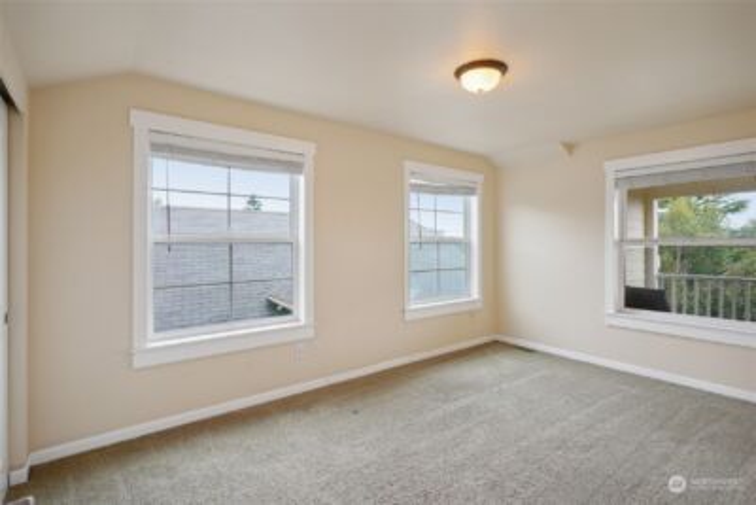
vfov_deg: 70.5
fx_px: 357
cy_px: 252
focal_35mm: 17
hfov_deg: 93.3
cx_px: 378
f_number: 8
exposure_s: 1/45
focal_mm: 17
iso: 400
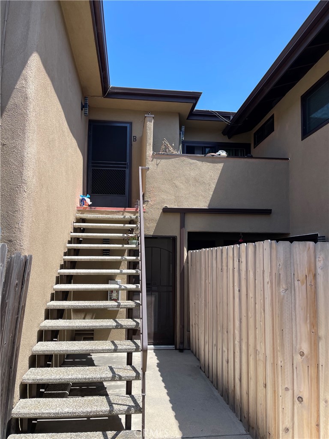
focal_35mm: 25
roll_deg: -0.9
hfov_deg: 54.9
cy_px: 220
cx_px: 164
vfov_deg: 69.4
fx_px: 317
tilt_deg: +5.7
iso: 32
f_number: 1.6
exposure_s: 1/1767
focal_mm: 5.1
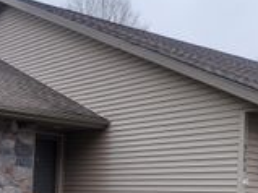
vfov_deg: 17.7
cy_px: 178
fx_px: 611
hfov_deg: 23.8
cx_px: 109
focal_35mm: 82
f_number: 1.8
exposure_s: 1/263
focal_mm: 5.4
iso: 40
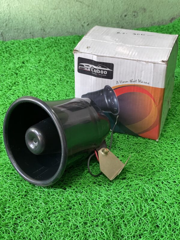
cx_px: 90
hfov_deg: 28.0
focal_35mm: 52
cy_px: 120
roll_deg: -0.5
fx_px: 361
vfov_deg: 36.8
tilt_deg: -29.2
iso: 250
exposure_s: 1/50
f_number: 2
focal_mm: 6
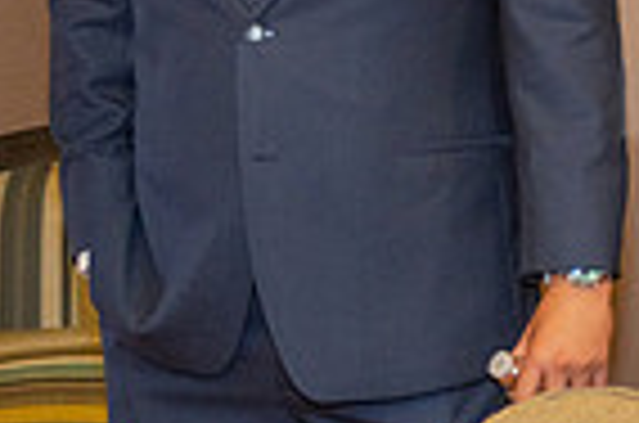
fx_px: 3046
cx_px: 1012
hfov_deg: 11.4
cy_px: 29
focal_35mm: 172
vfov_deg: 7.9
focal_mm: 42
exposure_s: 1/160
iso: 640
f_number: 4
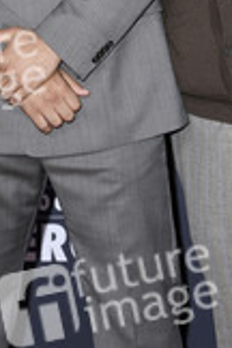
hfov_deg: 5.3
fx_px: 2503
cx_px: 170
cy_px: -26
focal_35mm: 259
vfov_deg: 7.9
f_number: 5.6
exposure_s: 1/250
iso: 1000
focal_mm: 105
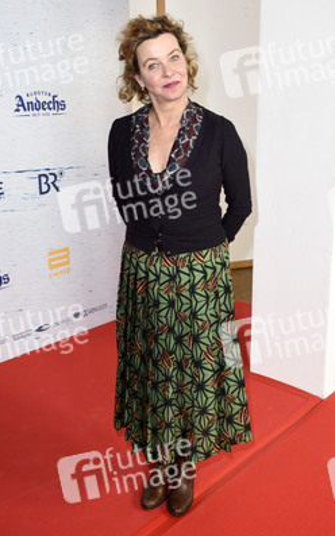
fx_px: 585
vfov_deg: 49.3
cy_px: 269
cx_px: 166
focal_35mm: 40
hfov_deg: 32.0
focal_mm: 26
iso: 640
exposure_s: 1/60
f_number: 6.3
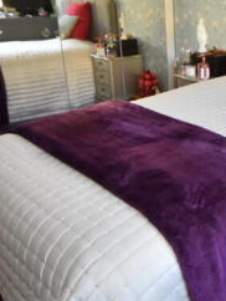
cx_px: 255
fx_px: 339
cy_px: 99
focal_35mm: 39
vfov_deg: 47.0
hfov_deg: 32.1
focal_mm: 10
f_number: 5
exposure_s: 1/100
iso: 800
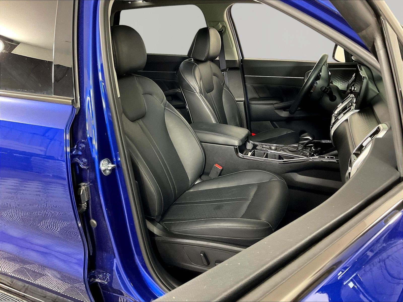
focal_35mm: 29
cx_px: 202
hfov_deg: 61.7
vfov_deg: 48.2
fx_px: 338
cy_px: 151
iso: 200
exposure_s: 1/60
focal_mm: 3
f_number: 1.8
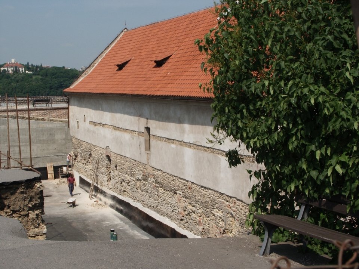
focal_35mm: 56
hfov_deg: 34.3
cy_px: 134
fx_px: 581
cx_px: 180
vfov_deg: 26.1
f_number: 8
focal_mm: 14.38
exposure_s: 1/500
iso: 100
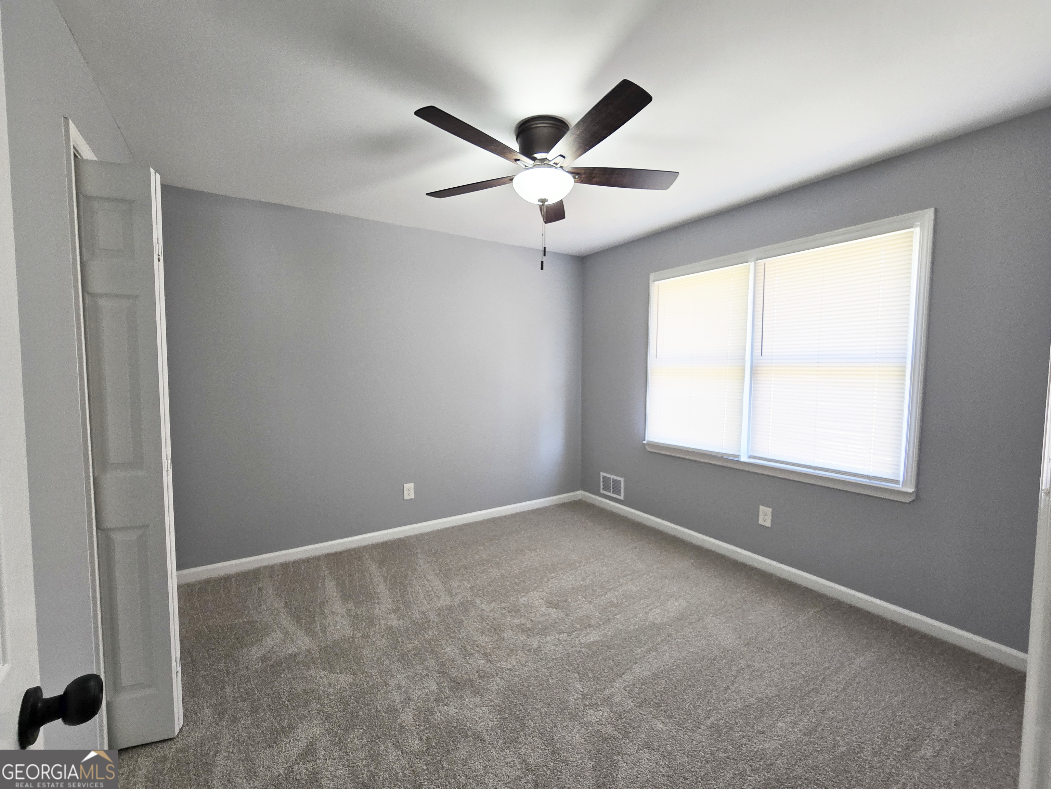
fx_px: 395
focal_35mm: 13
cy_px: 394
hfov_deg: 106.2
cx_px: 526
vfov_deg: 89.9
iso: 64
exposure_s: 1/60
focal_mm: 2.2
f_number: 2.2
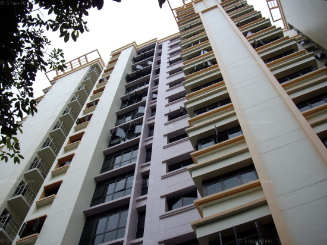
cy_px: 122
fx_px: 349
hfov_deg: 50.2
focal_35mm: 37
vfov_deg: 38.6
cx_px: 164
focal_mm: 6.2
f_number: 2.8
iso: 135
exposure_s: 1/125
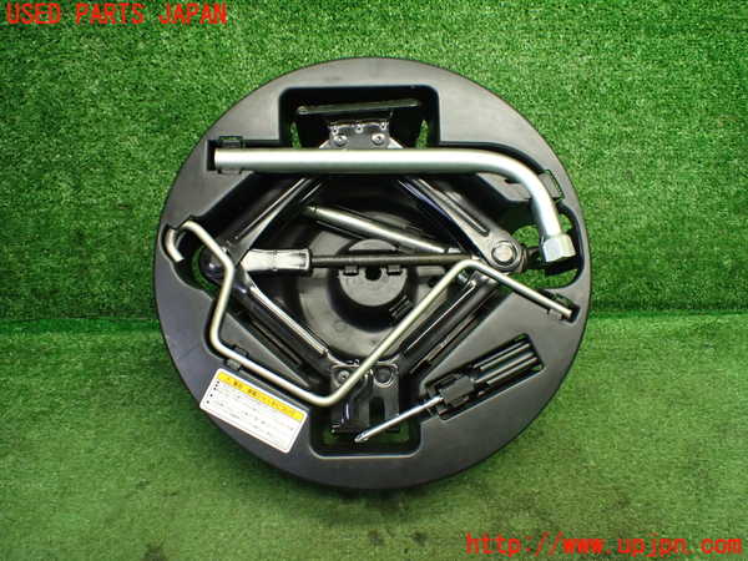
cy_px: 280
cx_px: 374
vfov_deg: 46.8
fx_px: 648
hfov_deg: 60.0
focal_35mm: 30
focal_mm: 5.4
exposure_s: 1/125
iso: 640
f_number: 2.3
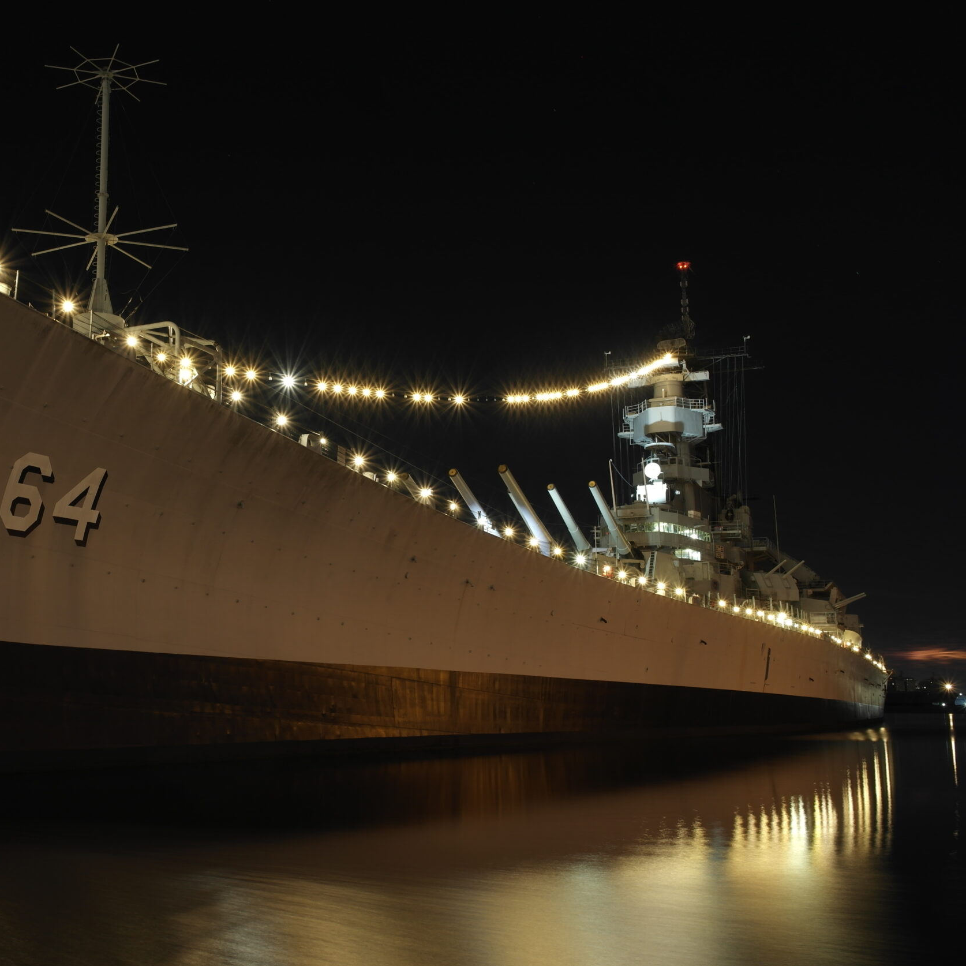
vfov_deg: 42.8
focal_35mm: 39
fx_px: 1231
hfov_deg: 41.4
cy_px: 474
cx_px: 228
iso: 100
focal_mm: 20
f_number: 11
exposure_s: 20
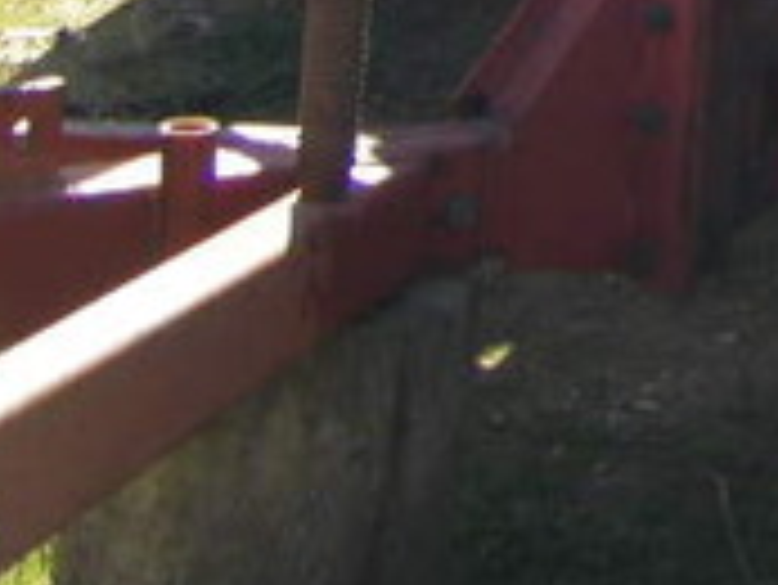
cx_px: 1632
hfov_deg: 10.2
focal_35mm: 176
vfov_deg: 8.0
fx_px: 3958
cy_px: -608
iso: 64
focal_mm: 6.3
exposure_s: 1/160
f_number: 3.5
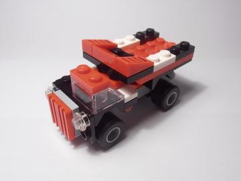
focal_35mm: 37
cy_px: 90
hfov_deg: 50.1
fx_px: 258
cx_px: 120
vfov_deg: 38.7
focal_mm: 6.61
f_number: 3.9
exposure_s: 1/40
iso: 80
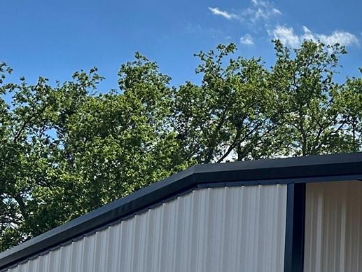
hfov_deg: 18.3
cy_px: 224
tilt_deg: +10.2
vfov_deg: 15.5
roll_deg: +0.1
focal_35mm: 95
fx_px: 994
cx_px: 543
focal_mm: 6.86
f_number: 1.78
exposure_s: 1/12048
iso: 80
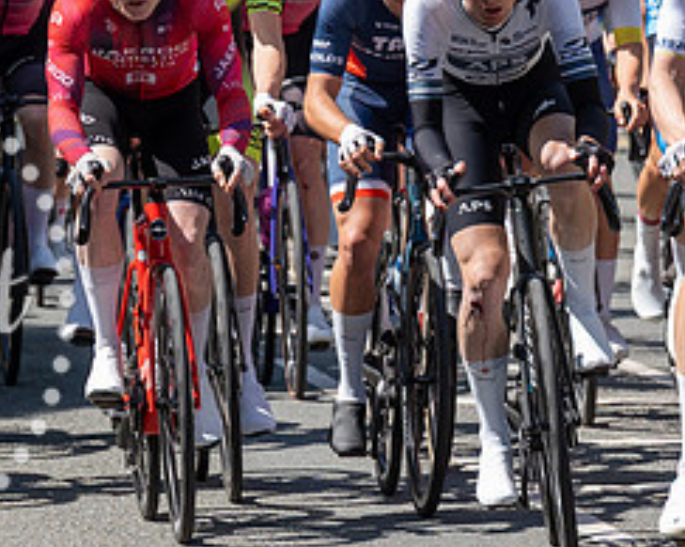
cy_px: 106
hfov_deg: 3.7
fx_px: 10554
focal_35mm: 521
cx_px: 4
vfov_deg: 3.0
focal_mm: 176
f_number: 5.6
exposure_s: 1/1000
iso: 320
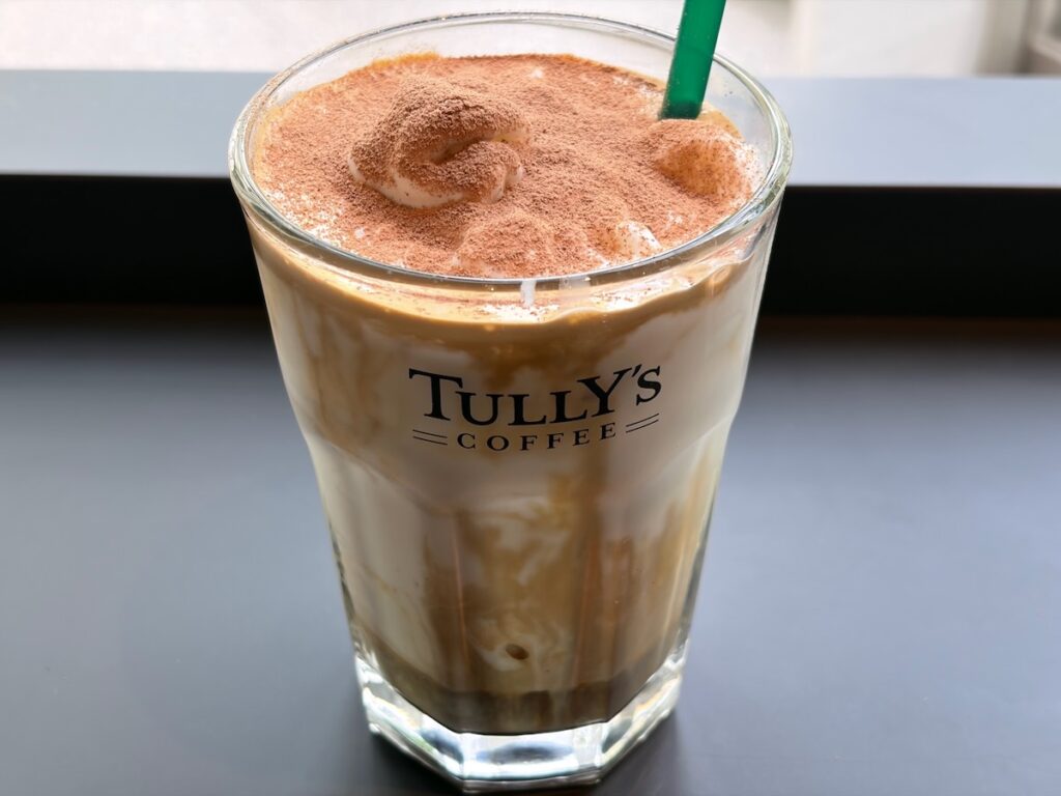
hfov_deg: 36.8
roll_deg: +1.2
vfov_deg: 28.0
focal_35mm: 52
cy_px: 398
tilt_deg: -38.2
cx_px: 530
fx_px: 1594
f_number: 1.6
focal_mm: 5.96
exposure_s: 1/121
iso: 32
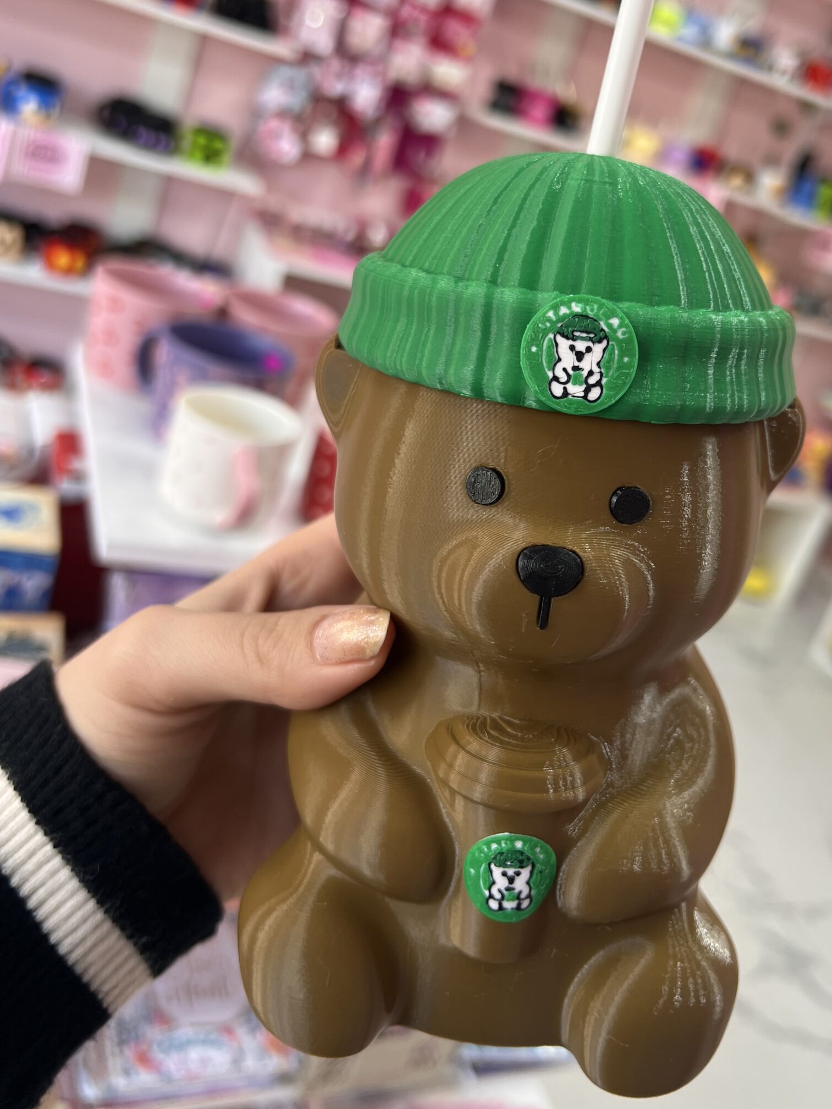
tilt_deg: -18.5
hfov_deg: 42.7
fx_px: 1057
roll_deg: -20.2
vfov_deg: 54.9
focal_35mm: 33
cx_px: 506
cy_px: 443
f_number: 1.5
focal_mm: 5.7
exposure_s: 1/121
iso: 40
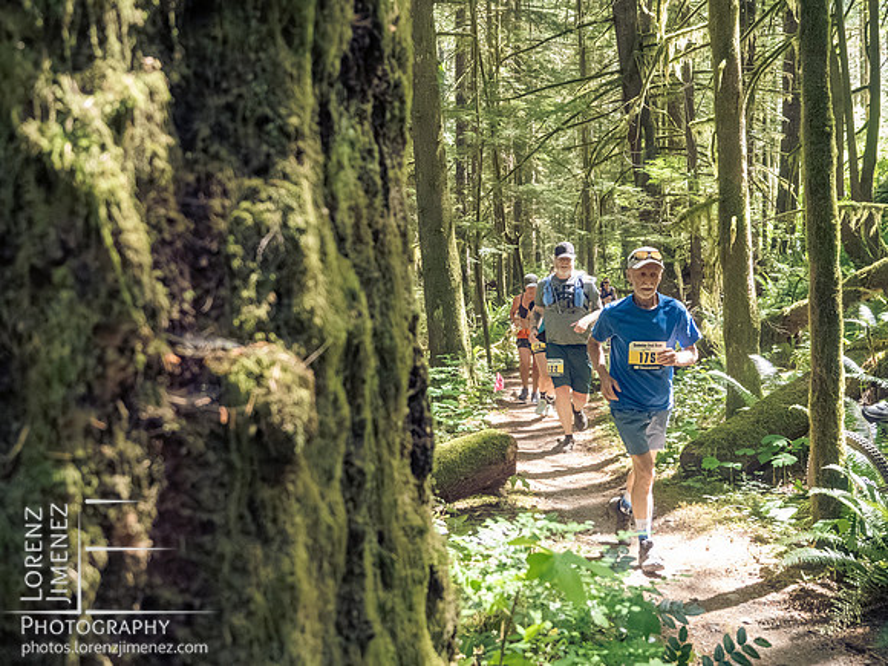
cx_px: 444
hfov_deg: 47.1
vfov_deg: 36.2
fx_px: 1020
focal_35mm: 40
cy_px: 333
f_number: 2.8
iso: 5000
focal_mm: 19
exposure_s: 1/1000
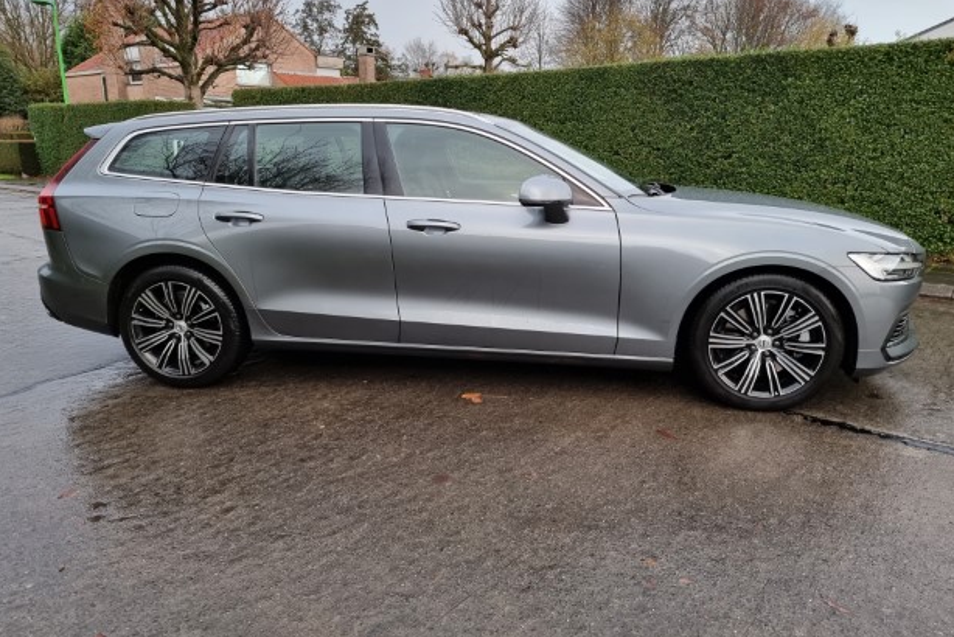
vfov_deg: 49.6
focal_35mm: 26
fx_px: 689
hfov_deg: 69.4
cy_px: 298
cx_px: 482
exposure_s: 1/100
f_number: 1.8
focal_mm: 6.7
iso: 125
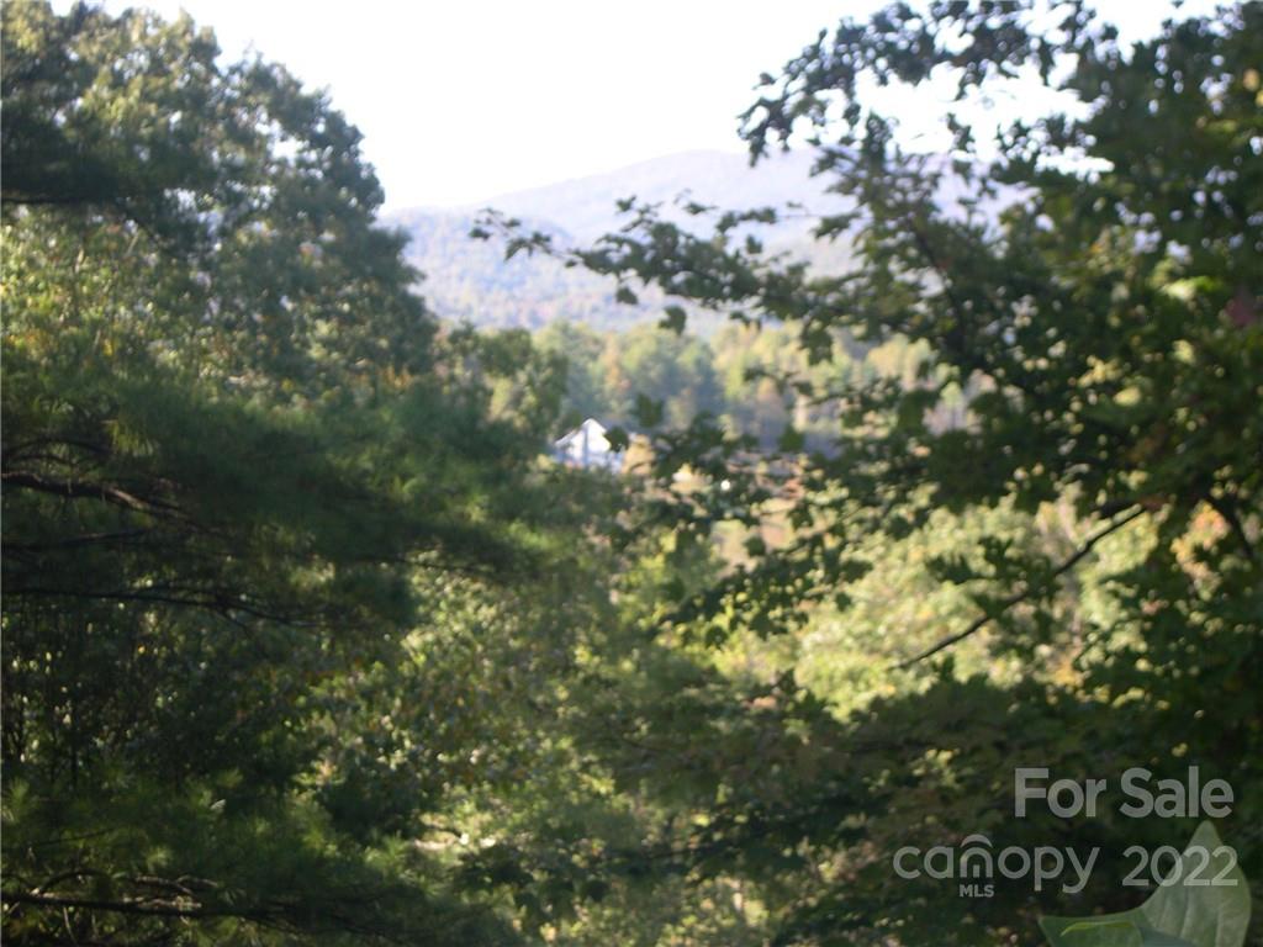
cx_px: 632
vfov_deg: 13.0
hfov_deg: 17.3
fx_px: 4159
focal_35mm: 114
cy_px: 474
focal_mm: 24
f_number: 4.9
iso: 100
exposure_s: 1/69.5
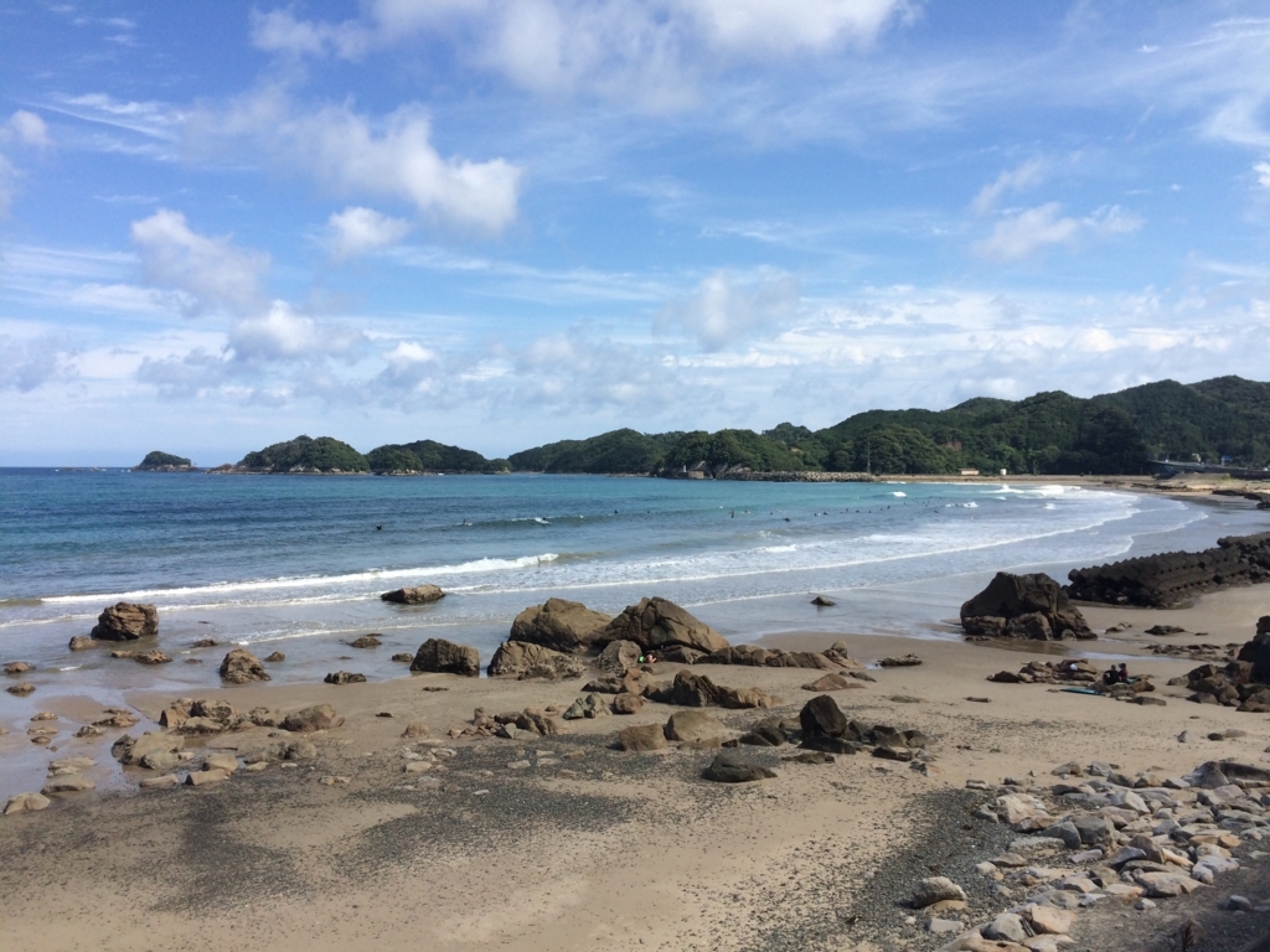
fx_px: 1064
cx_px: 635
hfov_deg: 61.7
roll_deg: +0.3
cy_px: 476
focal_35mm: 29
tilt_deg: -2.8
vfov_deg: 48.2
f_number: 2.2
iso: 32
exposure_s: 1/2283
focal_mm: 4.15
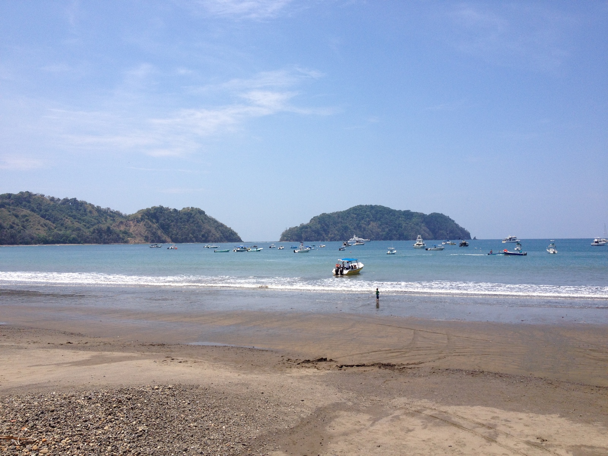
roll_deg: +0.7
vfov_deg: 40.7
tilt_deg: -2.4
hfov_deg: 52.6
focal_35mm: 35
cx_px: 304
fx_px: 615
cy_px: 228
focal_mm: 4.28
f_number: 2.4
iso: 50
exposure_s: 1/2632
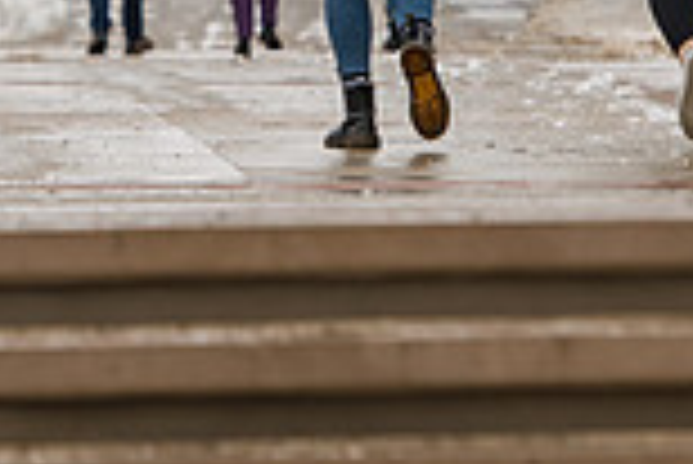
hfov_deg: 3.7
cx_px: 216
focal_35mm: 564
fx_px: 10867
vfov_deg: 2.4
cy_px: -363
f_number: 4
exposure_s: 1/320
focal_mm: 150
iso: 100
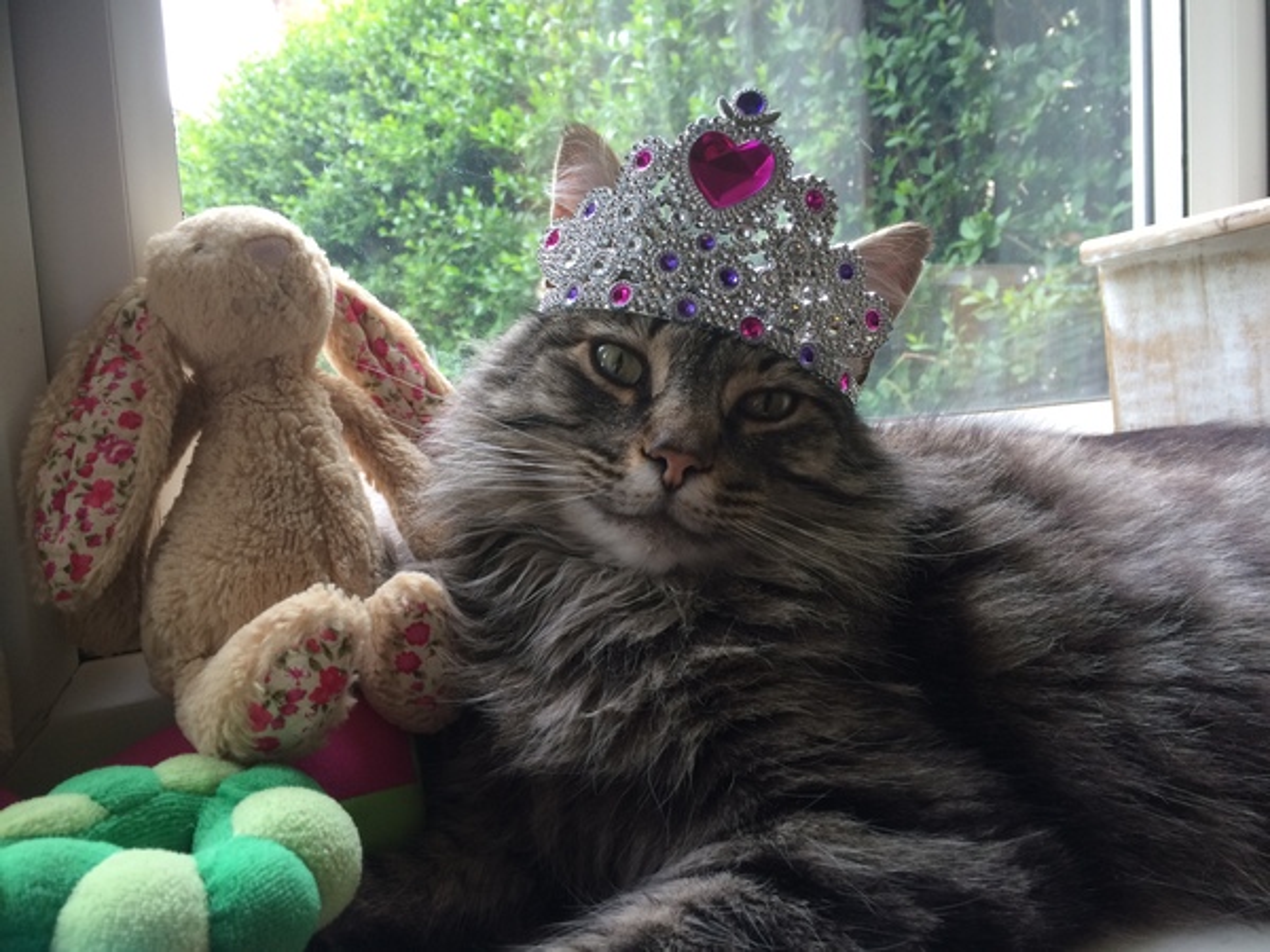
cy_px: 476
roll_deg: +4.7
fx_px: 1064
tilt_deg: -4.9
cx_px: 635
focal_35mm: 29
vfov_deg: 48.2
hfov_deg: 61.7
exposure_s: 1/33
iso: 32
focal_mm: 4.15
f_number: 2.2
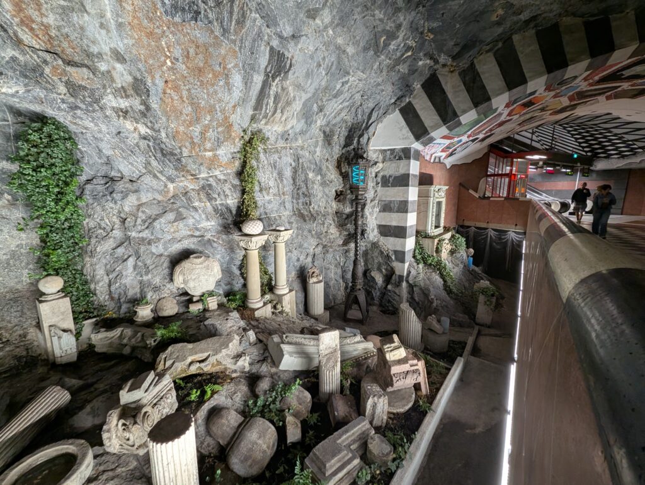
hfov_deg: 106.1
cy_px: 242
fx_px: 243
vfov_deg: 90.1
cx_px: 322
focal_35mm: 13
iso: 147
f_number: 2.2
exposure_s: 1/24.5
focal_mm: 1.95
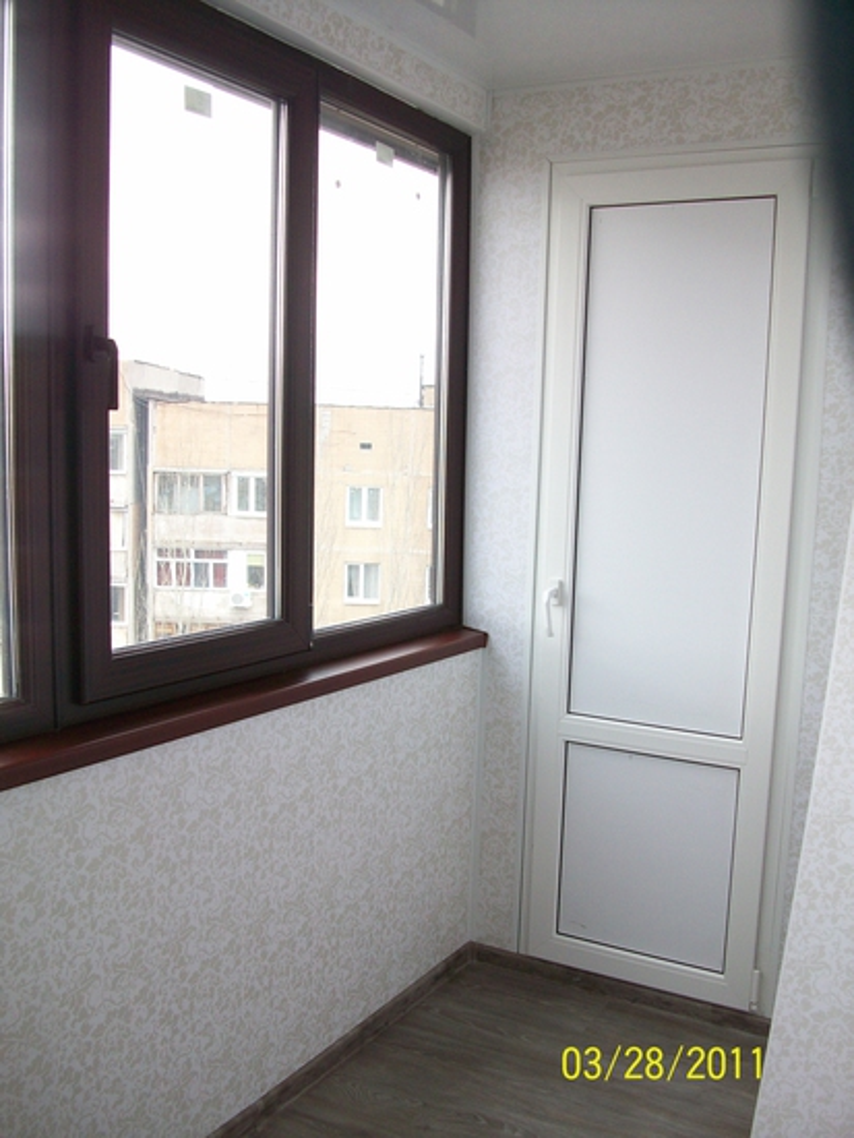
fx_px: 1118
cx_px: 427
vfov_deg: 53.9
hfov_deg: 41.8
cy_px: 569
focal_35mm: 34
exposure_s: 1/81.6
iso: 80
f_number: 2.8
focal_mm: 5.7
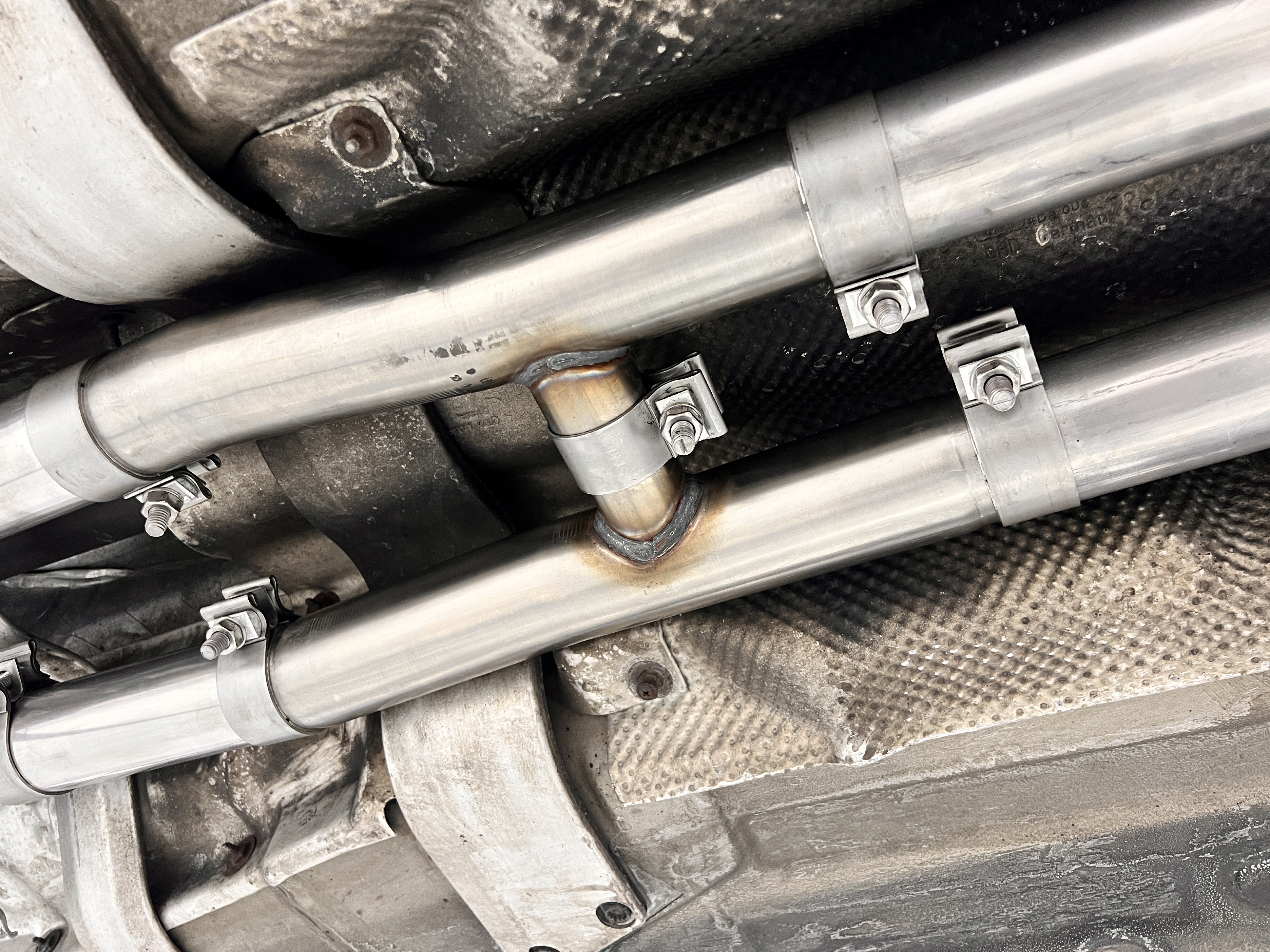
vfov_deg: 49.7
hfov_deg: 63.4
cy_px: 450
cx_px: 626
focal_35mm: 28
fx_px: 1027
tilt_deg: +58.6
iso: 200
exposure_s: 1/50
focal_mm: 5.7
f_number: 1.5
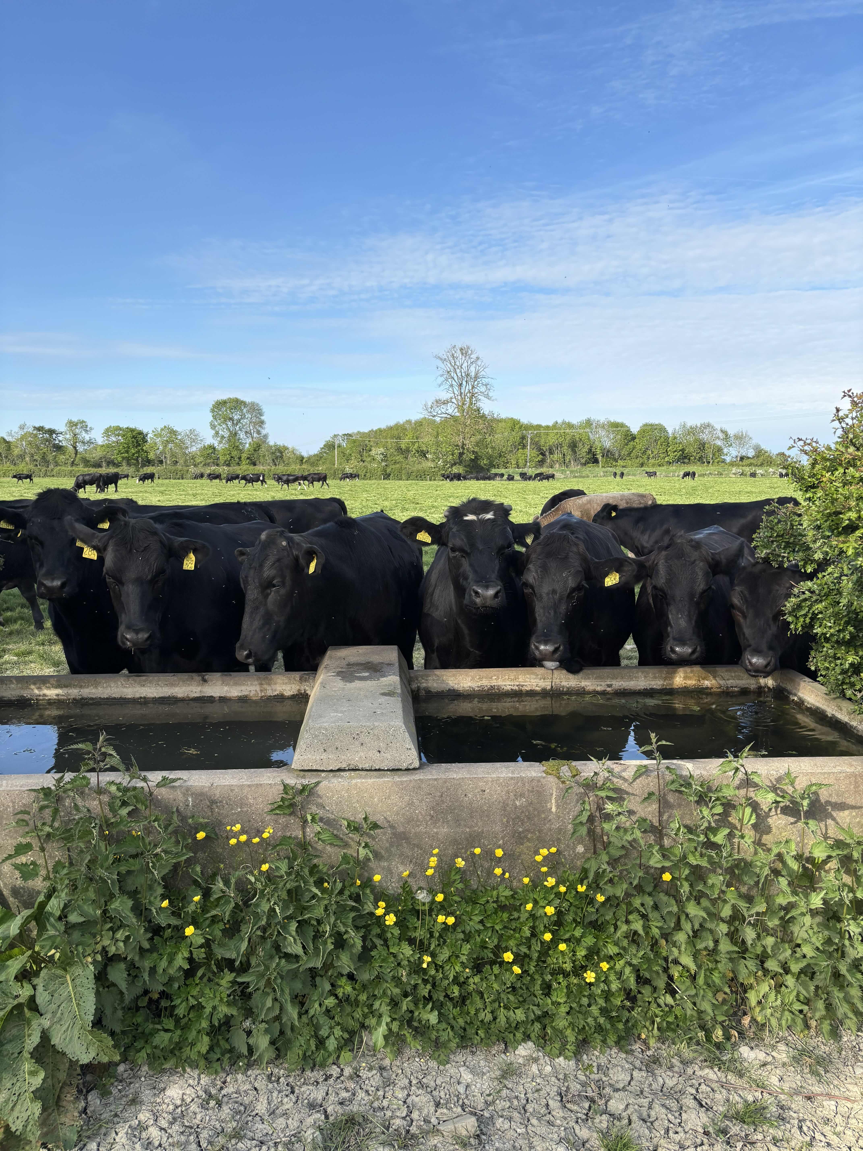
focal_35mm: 26
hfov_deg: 53.1
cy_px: 576
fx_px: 864
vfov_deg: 67.3
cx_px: 432
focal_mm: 5.96
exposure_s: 1/2288
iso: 50
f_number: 1.6
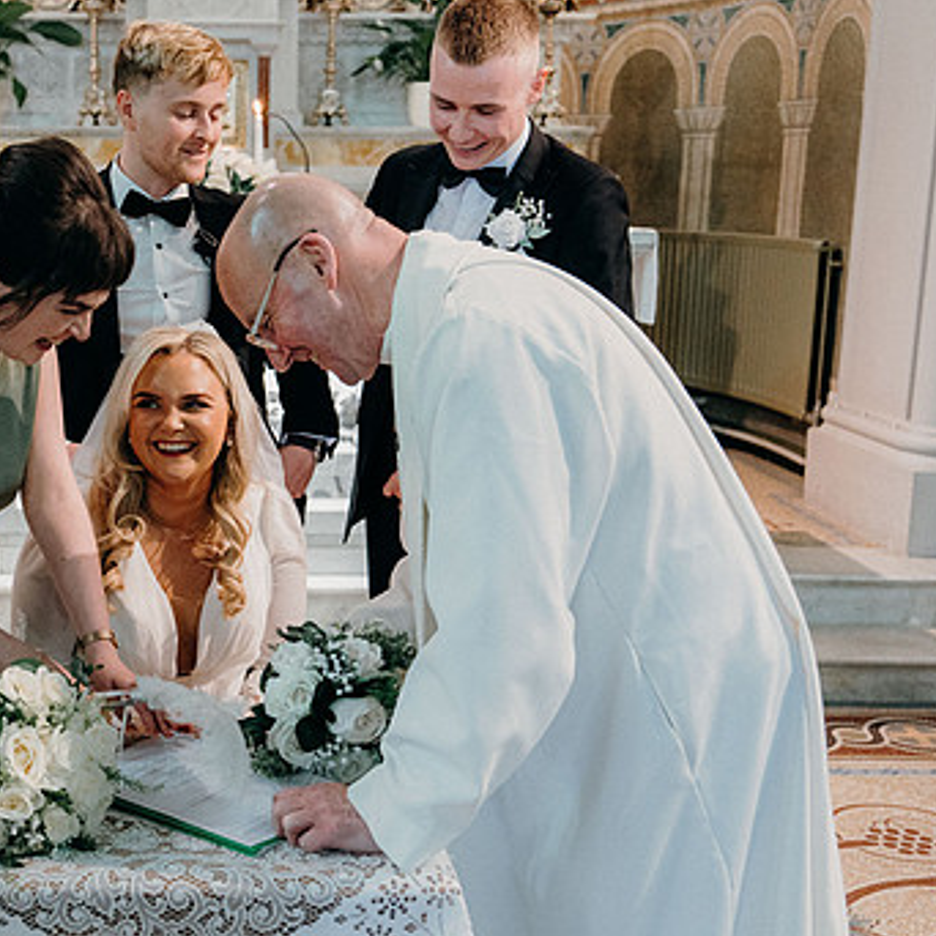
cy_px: 480
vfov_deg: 34.7
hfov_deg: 33.5
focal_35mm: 49
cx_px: 170
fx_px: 1499
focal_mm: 34
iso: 4000
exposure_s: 1/160
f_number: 3.5
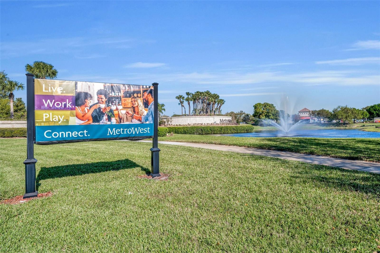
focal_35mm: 20
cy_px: 126
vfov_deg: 61.9
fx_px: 211
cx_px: 190
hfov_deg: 84.0
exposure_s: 1/500
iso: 100
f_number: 8
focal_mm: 20
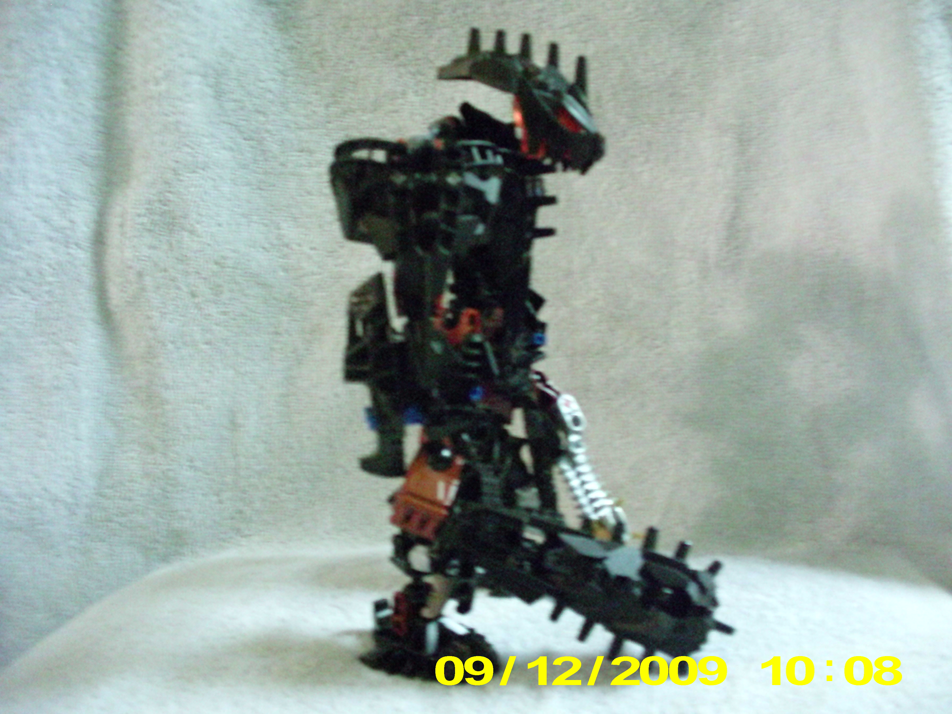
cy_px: 357
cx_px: 476
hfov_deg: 49.0
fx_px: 1045
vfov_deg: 37.7
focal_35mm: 38
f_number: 3.1
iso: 1600
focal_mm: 6.3
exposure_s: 1/11
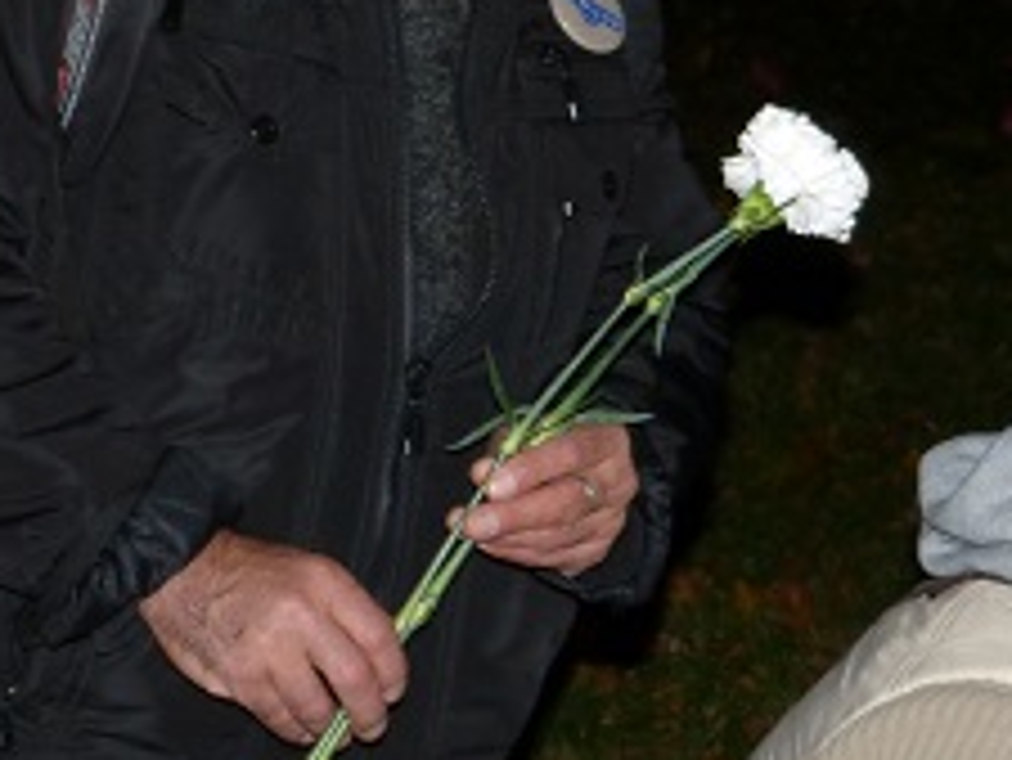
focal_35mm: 141
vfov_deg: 10.5
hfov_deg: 14.0
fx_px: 4124
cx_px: 418
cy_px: 333
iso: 125
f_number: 3.2
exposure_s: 1/60
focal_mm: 7.9
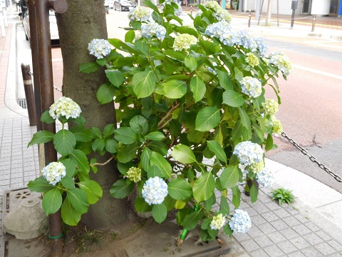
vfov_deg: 40.7
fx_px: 346
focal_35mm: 35
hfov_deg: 52.6
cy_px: 128
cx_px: 171
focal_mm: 6.2
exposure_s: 1/125
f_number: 3.8
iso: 125
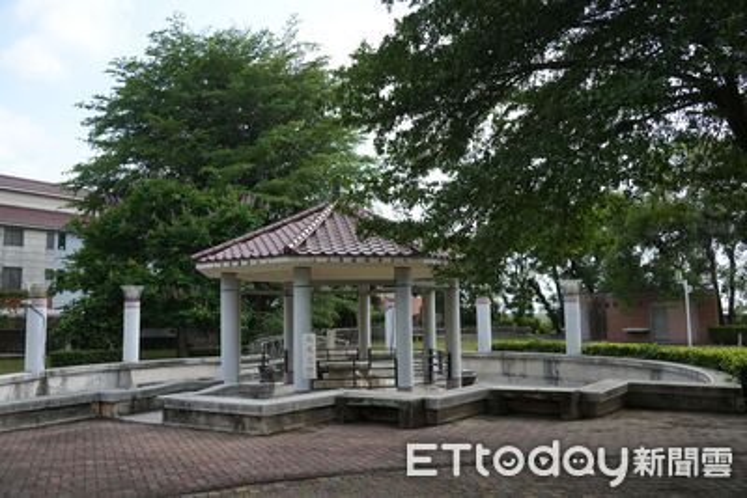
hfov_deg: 61.9
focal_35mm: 30
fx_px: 623
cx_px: 374
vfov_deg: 43.6
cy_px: 249
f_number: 4.5
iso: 200
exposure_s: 1/640
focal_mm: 30
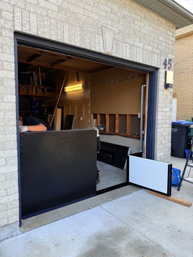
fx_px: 178
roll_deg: +0.3
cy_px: 128
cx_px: 96
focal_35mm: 24
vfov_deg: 71.6
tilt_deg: -3.8
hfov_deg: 56.8
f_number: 1.78
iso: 80
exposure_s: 1/387
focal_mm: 6.76
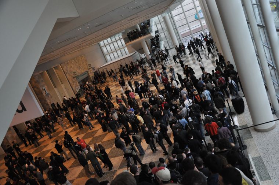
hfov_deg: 59.5
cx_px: 140
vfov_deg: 41.6
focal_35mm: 32
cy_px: 92
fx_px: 244
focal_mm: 21
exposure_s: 1/640
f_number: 4
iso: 1600
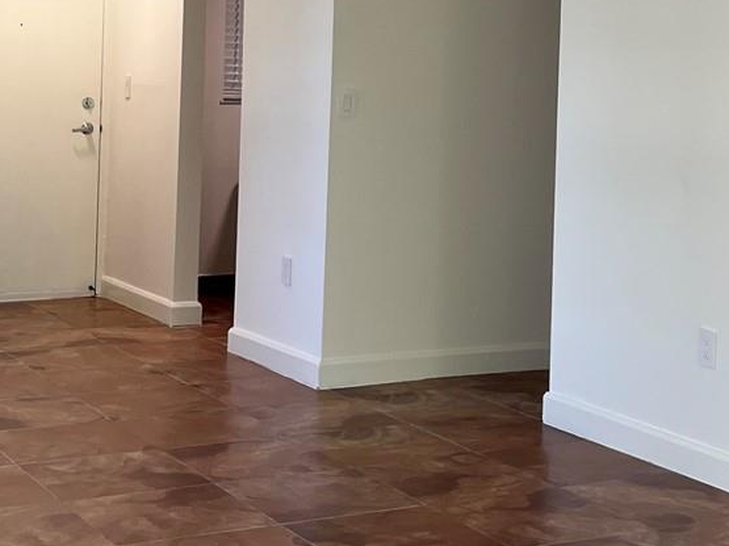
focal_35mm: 75
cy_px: 76
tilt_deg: -0.3
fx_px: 1579
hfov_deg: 26.0
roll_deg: -1.4
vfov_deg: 19.3
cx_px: 418
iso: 100
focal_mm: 5.7
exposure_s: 1/120
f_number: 1.5
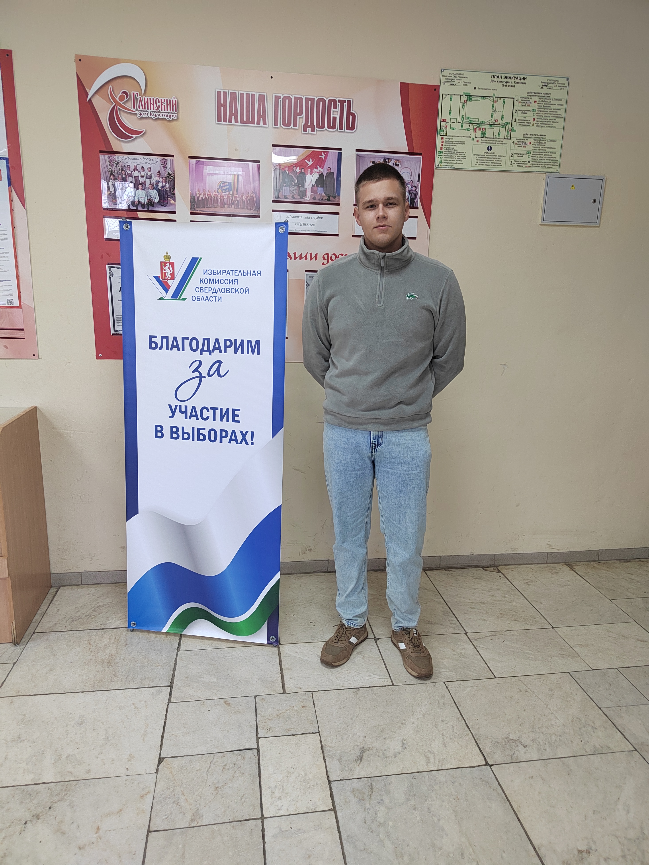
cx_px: 324
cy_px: 432
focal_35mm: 23
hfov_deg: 58.9
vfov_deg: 73.9
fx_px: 575
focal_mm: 5.52
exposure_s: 1/100
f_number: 1.9
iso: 1206
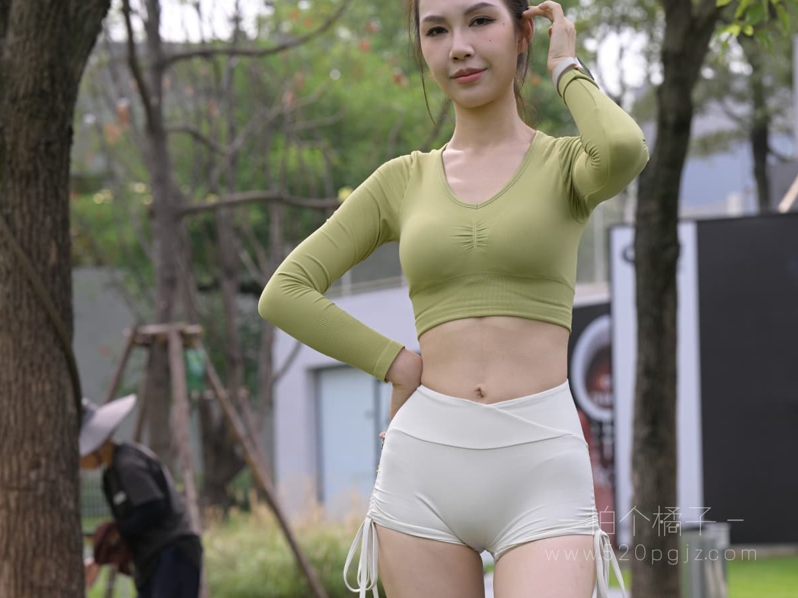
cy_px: 501
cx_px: 398
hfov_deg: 16.0
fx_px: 2836
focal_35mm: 123
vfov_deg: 12.0
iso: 250
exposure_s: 1/640
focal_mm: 85
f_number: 5
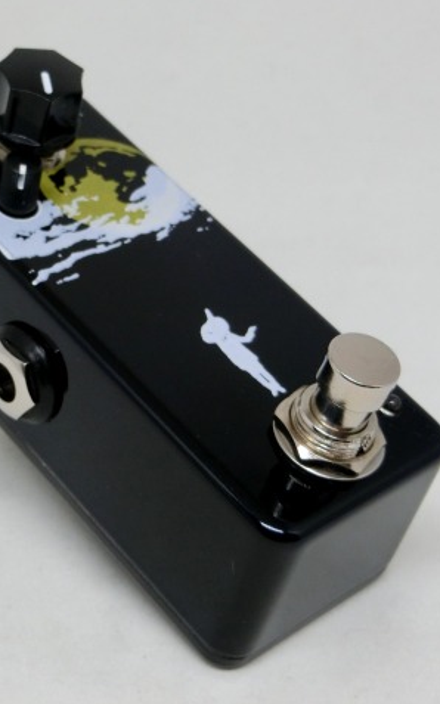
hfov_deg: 17.5
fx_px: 1420
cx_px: 118
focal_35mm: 74
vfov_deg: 27.9
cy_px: 351
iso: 200
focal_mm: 9.3
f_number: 4.7
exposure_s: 1/125
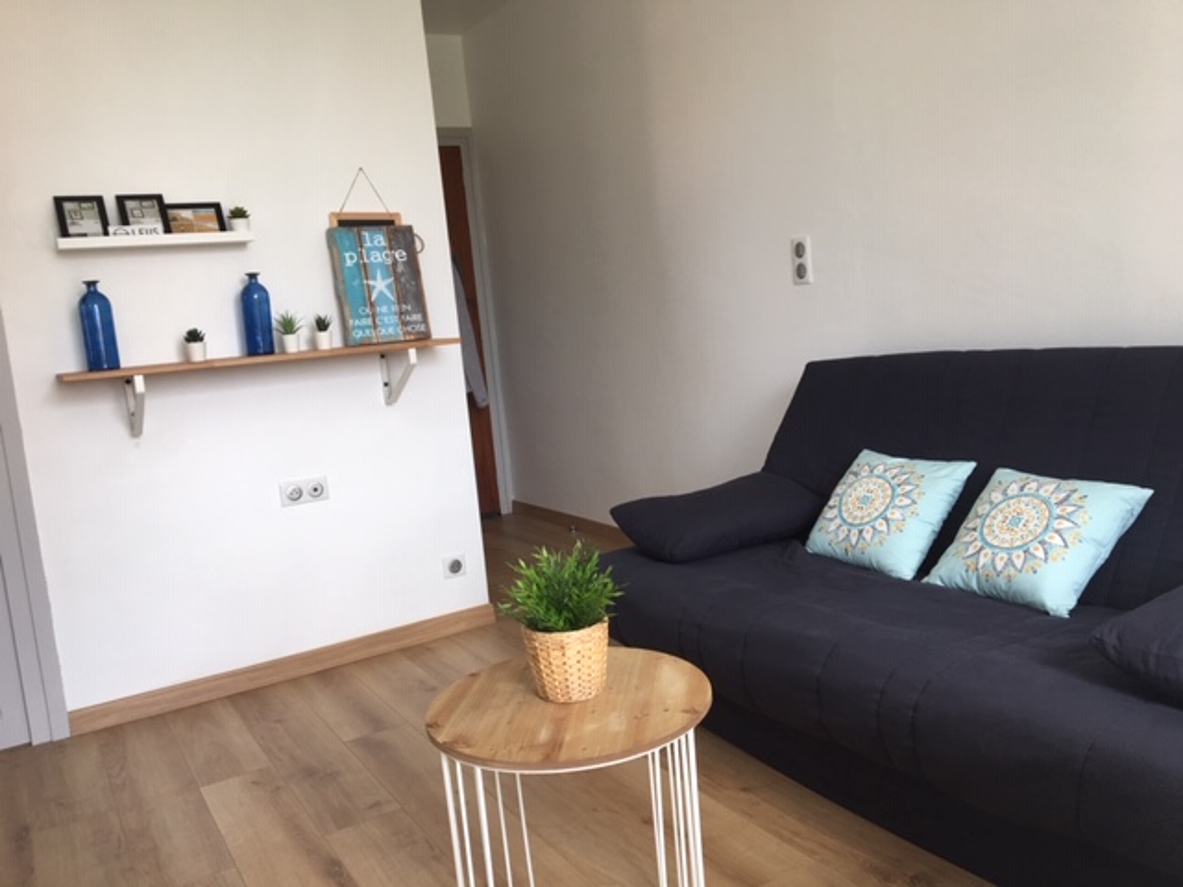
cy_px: 444
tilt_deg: -7.9
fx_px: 991
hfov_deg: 61.7
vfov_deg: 48.2
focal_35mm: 29
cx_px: 592
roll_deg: +4.3
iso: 32
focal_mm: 4.15
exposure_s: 1/100
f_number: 2.2
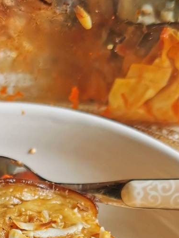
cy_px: 311
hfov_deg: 16.9
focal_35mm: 86
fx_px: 592
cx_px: 17
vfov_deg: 20.7
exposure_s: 1/120
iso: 50
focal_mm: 5.56
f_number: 1.6
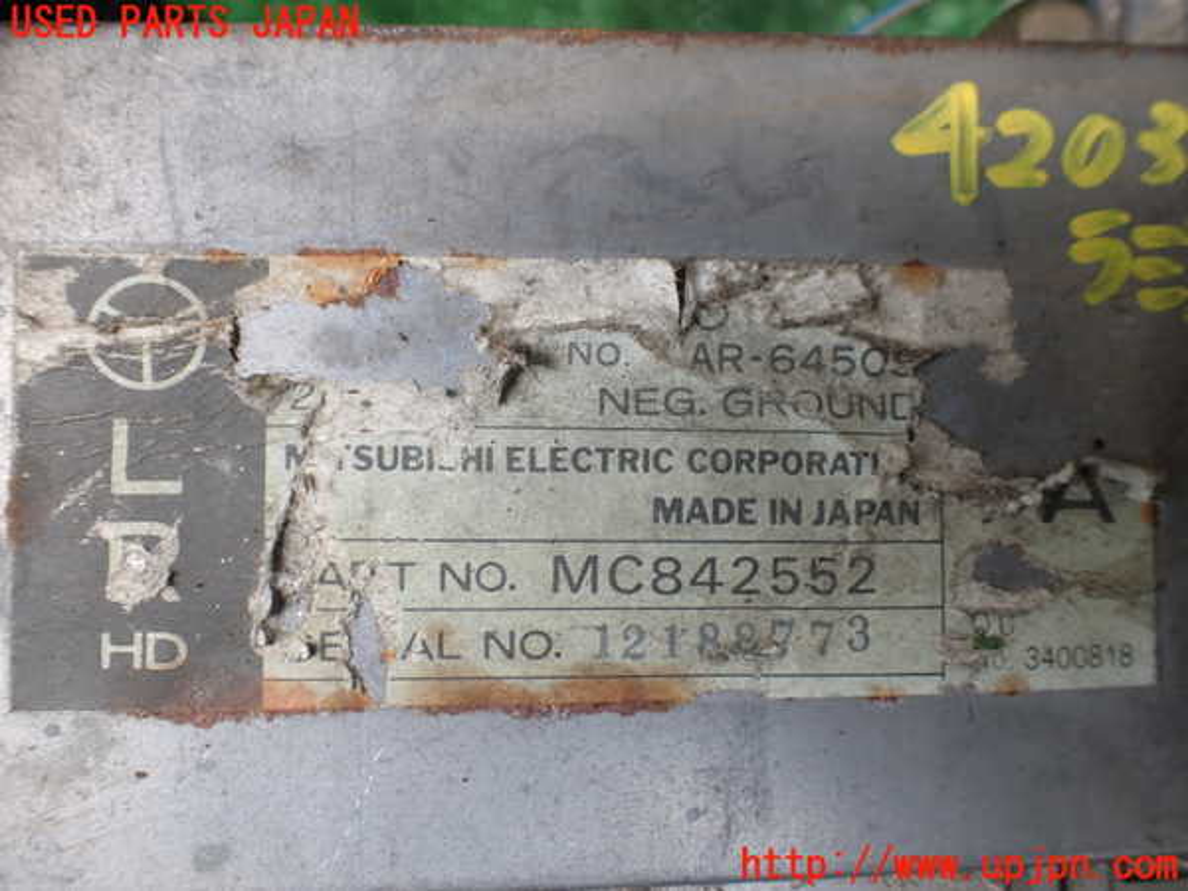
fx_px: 1030
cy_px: 446
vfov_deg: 46.8
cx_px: 594
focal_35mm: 30
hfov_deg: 60.0
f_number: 2.3
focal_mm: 5.4
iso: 100
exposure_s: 1/125
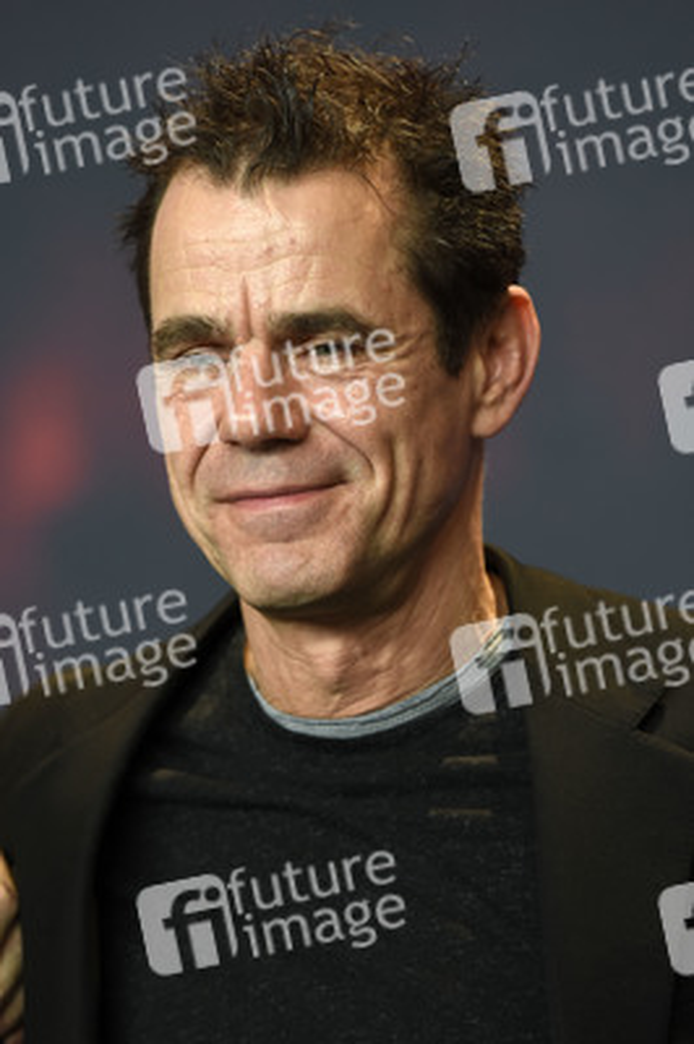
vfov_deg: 7.4
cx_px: 347
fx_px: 8038
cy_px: 522
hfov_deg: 4.9
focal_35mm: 278
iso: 640
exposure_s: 1/320
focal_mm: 185
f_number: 3.2
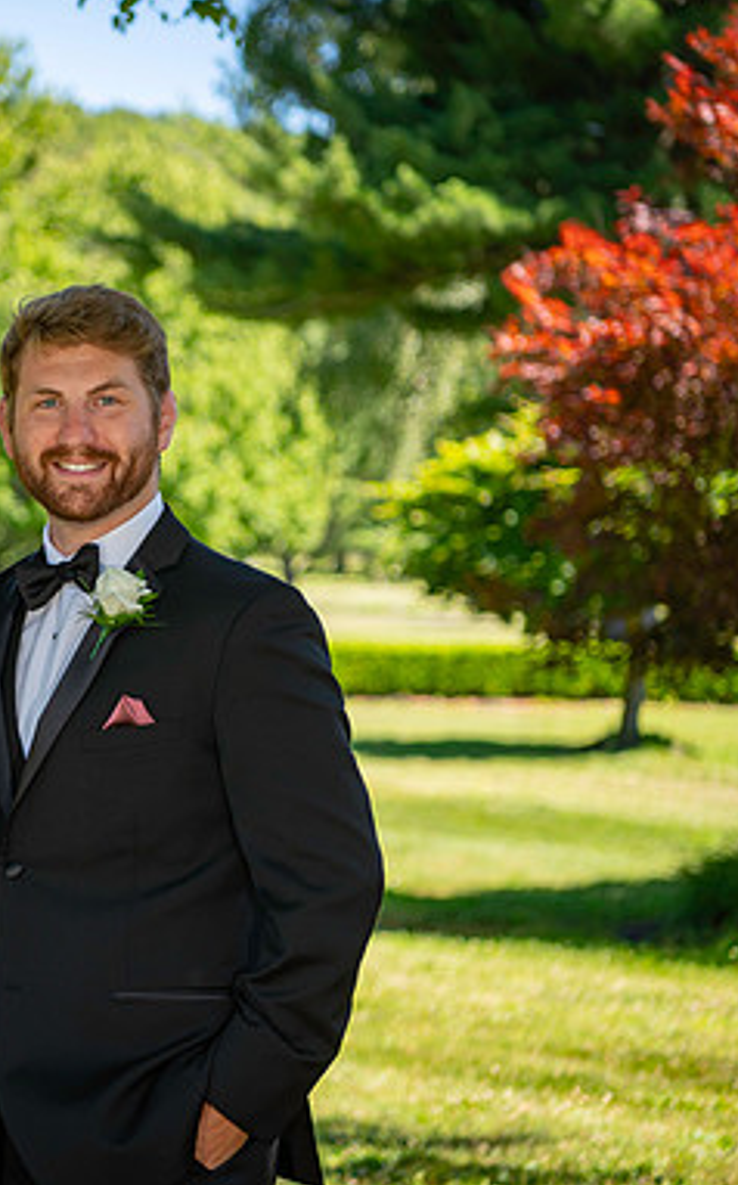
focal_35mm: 96
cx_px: 16
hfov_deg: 13.4
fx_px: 3096
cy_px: 592
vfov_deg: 21.7
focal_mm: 62
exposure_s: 1/800
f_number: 3.2
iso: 100
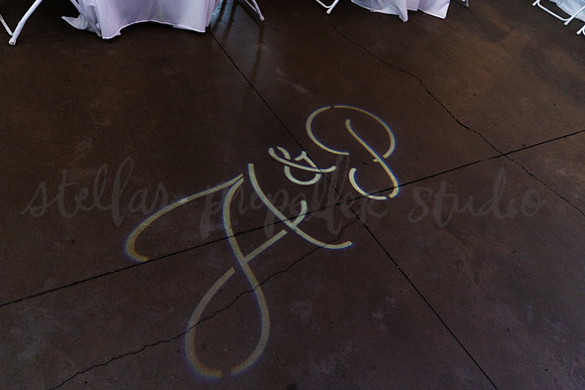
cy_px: 195
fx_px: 439
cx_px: 292
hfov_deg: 67.4
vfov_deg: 48.0
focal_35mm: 27
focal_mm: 27
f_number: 2.8
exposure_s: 1/160
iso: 1250
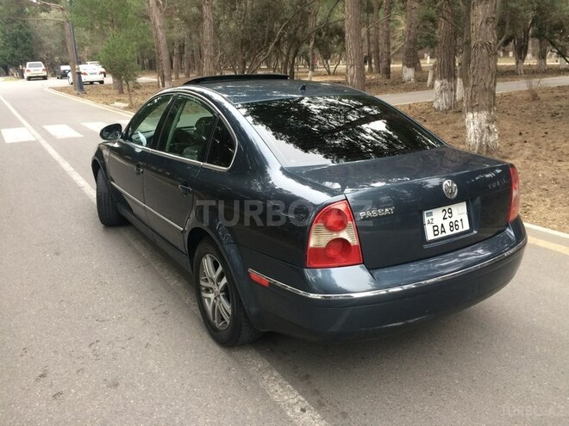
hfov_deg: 61.7
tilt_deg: -17.2
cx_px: 284
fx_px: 477
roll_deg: +1.0
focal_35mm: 29
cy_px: 213
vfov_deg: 48.2
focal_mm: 4.15
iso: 50
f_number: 2.2
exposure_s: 1/33
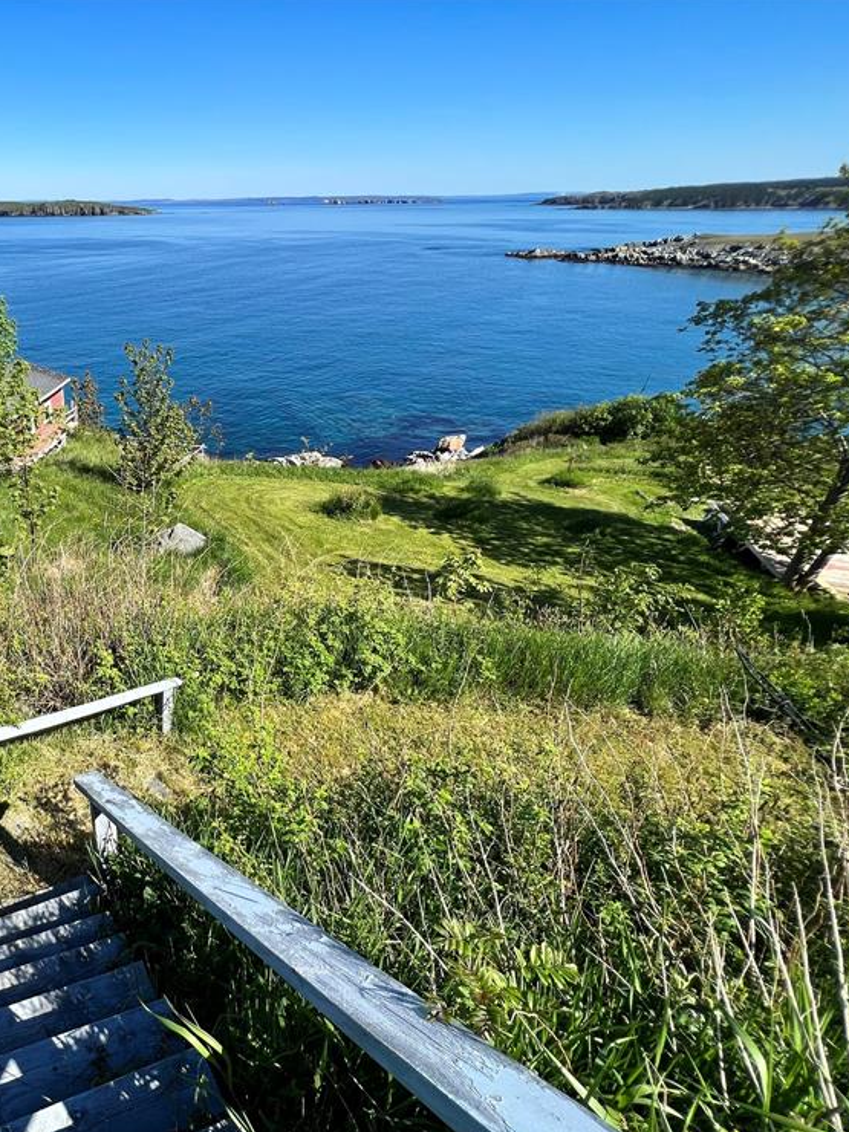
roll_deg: +1.6
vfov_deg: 87.7
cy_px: 583
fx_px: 589
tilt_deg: -30.7
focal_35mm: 18
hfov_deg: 62.2
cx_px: 113
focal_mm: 1.57
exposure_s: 1/986
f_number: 1.8
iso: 32
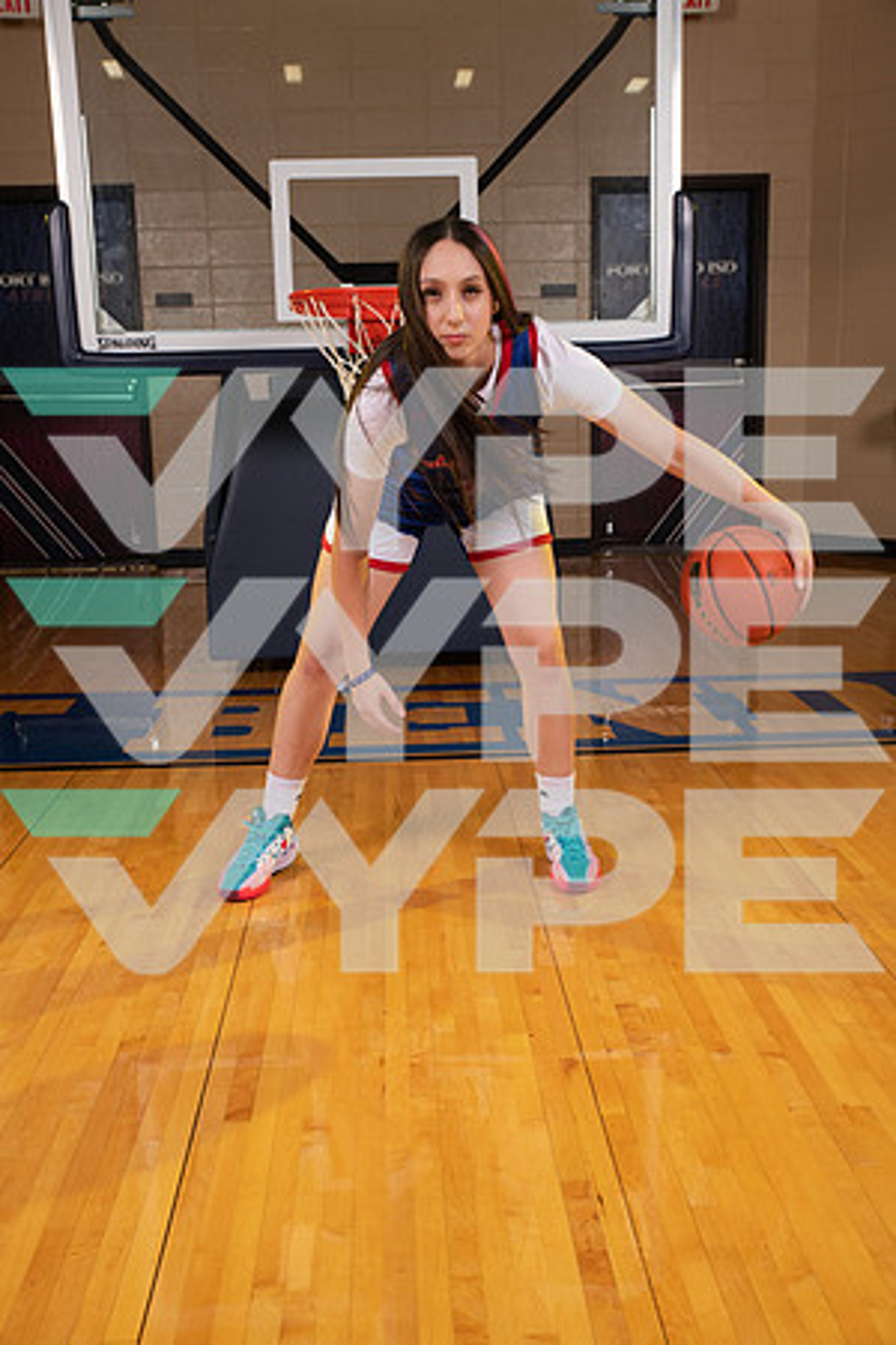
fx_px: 1419
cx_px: 448
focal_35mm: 38
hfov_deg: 35.1
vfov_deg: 50.7
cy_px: 672
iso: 320
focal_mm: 38
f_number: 7.1
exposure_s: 1/320
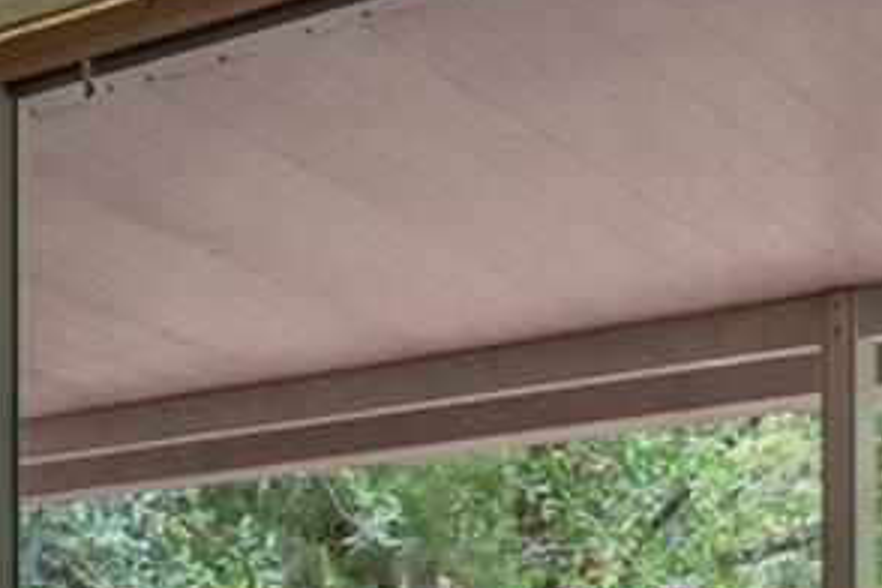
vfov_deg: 13.1
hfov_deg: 18.0
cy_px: 936
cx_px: -534
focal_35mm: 98
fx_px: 2401
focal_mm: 12
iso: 320
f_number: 8
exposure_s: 1/30
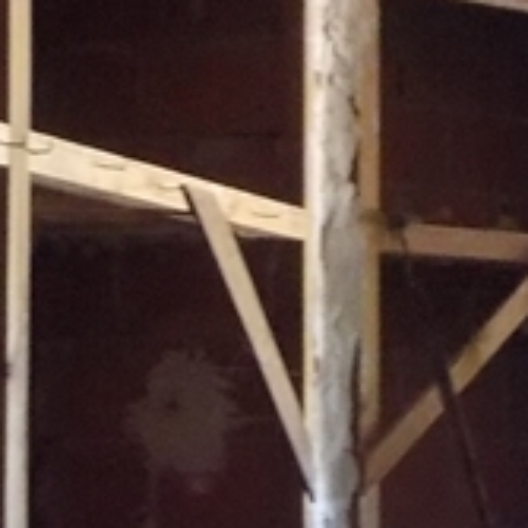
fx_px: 2157
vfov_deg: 14.0
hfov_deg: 13.9
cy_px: 278
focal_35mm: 125
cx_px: 354
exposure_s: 1/20
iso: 400
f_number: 3.1
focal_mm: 4
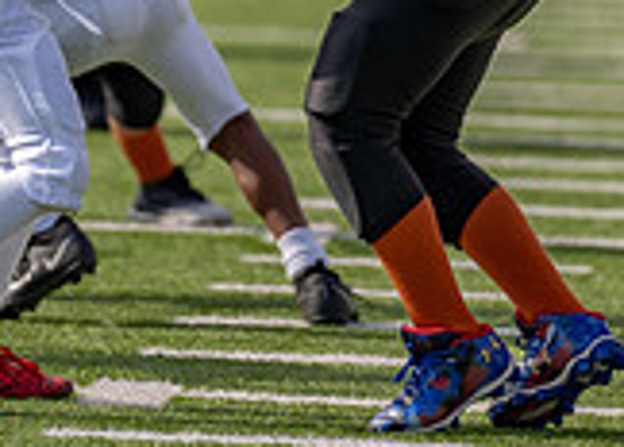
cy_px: -104
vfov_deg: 1.9
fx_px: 13320
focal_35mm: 751
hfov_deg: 2.7
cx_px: 273
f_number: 2.8
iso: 160
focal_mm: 200
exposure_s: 1/4000
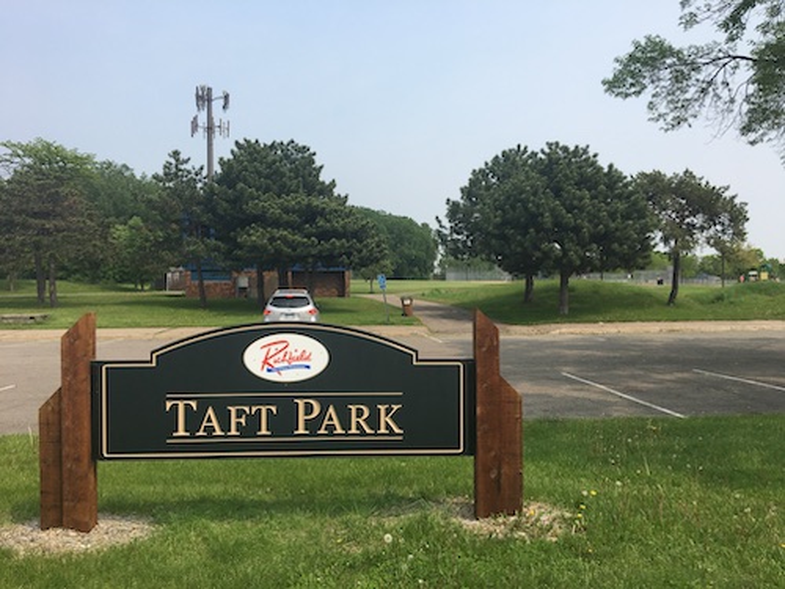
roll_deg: +0.0
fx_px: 658
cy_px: 294
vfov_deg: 48.2
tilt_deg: -2.6
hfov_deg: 61.7
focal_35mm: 29
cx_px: 392
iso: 25
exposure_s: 1/1748
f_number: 2.2
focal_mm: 4.15
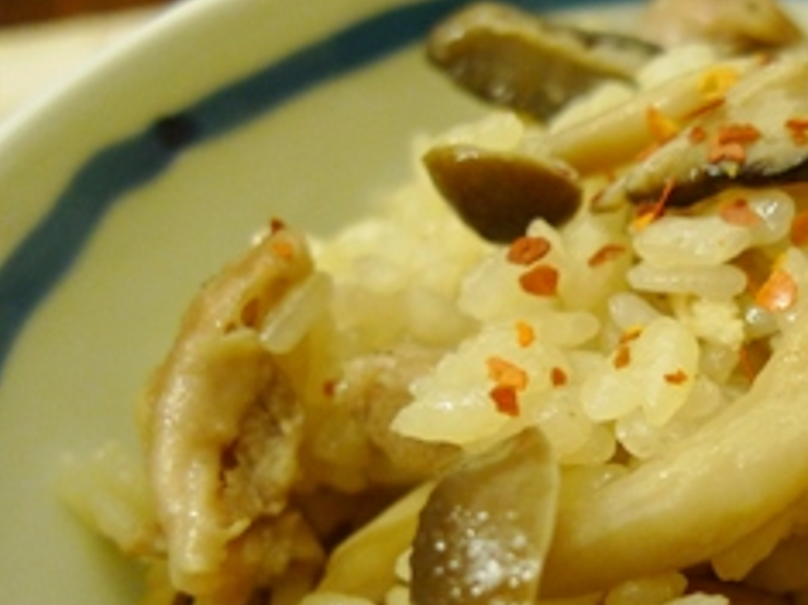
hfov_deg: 42.2
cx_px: 683
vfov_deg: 33.7
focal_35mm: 42
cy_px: 450
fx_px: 980
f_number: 2
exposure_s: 1/25
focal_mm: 5.1
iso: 400
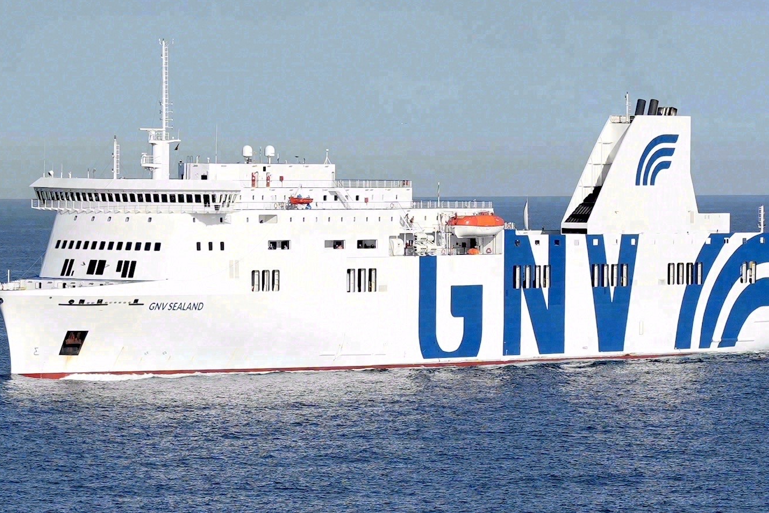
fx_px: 2713
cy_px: 216
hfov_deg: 16.1
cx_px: 467
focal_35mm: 127
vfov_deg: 10.8
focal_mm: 70
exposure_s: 1/2000
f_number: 4
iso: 100
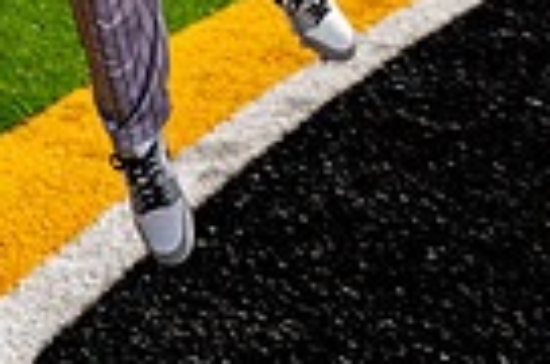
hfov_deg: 16.1
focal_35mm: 126
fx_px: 1921
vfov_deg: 9.6
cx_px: 65
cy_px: -522
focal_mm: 38
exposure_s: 1/250
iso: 100
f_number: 5.6
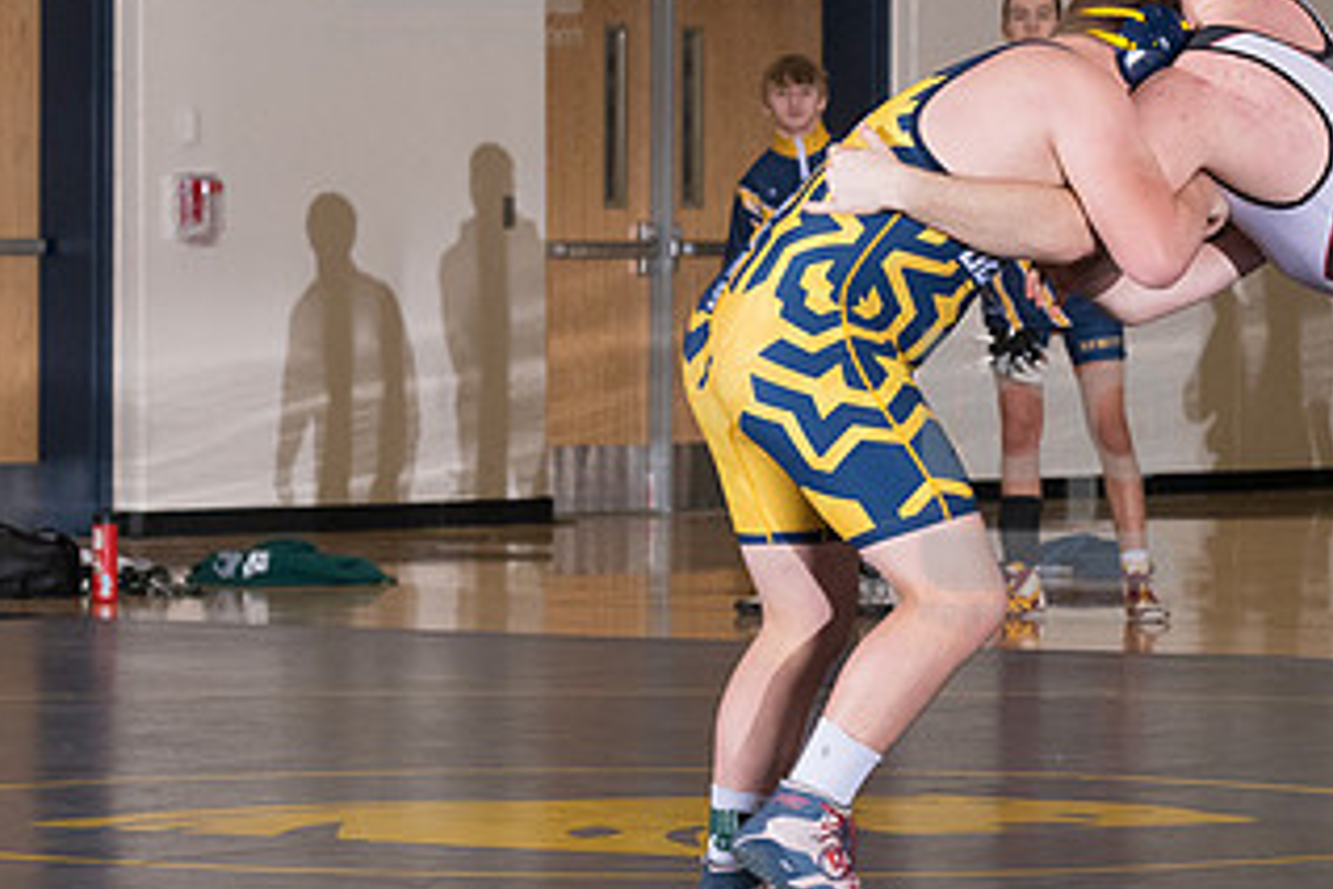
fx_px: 9108
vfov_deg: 5.6
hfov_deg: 8.4
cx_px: 1048
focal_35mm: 246
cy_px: 478
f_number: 5.6
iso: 2000
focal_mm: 90
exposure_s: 1/250
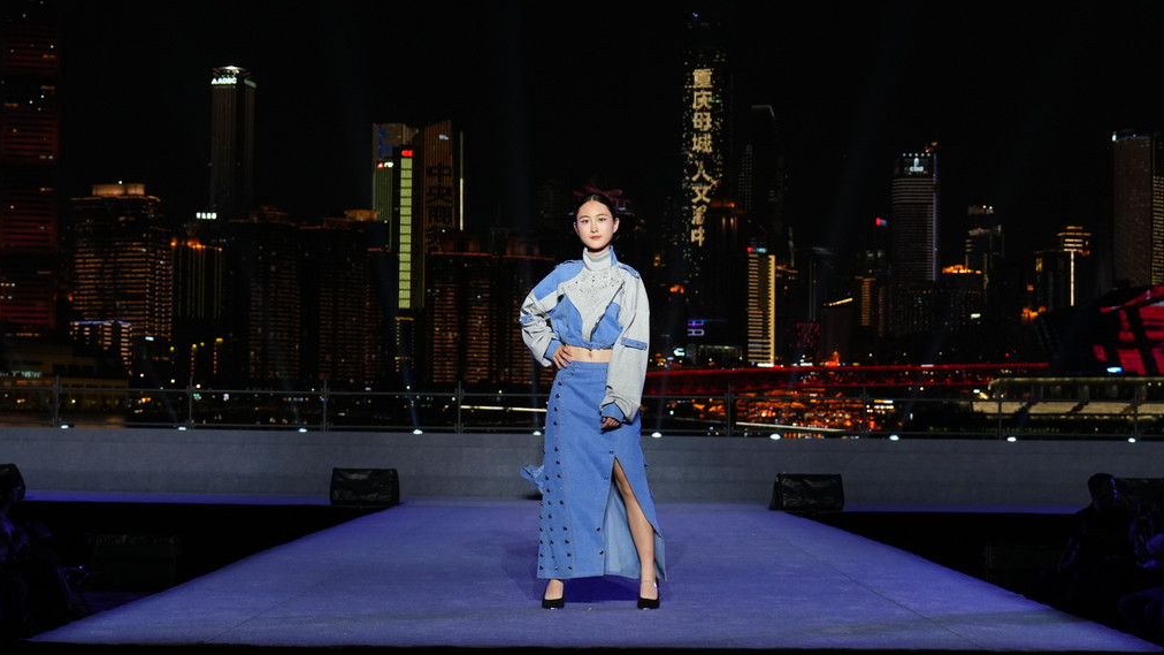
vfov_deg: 17.2
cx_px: 582
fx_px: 2160
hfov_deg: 30.2
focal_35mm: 70
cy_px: 331
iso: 2000
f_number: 4
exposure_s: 1/400
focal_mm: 44
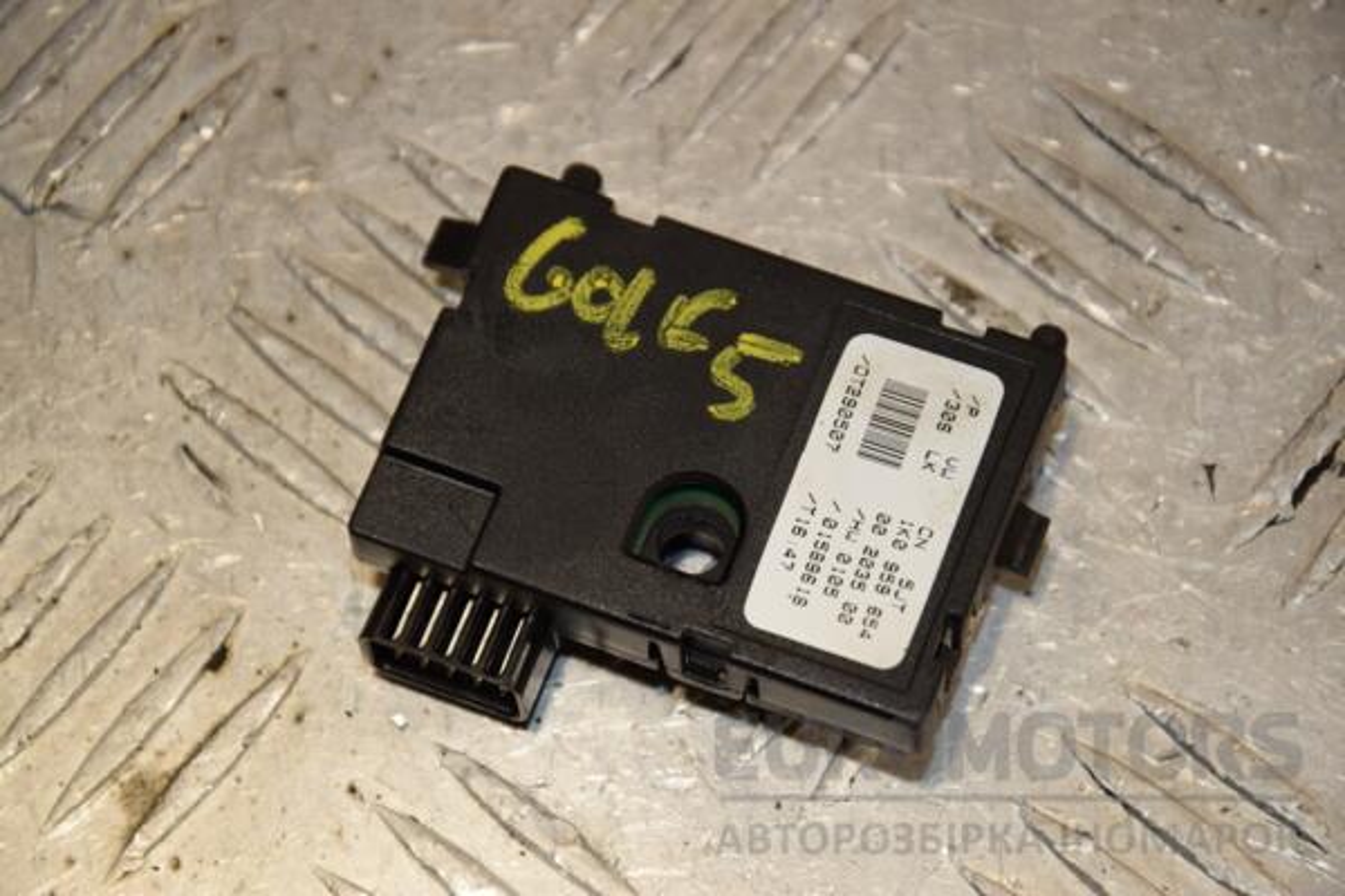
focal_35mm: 158
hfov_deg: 13.0
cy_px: 448
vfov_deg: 8.7
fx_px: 5884
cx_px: 672
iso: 800
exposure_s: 1/200
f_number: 7.1
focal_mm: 105
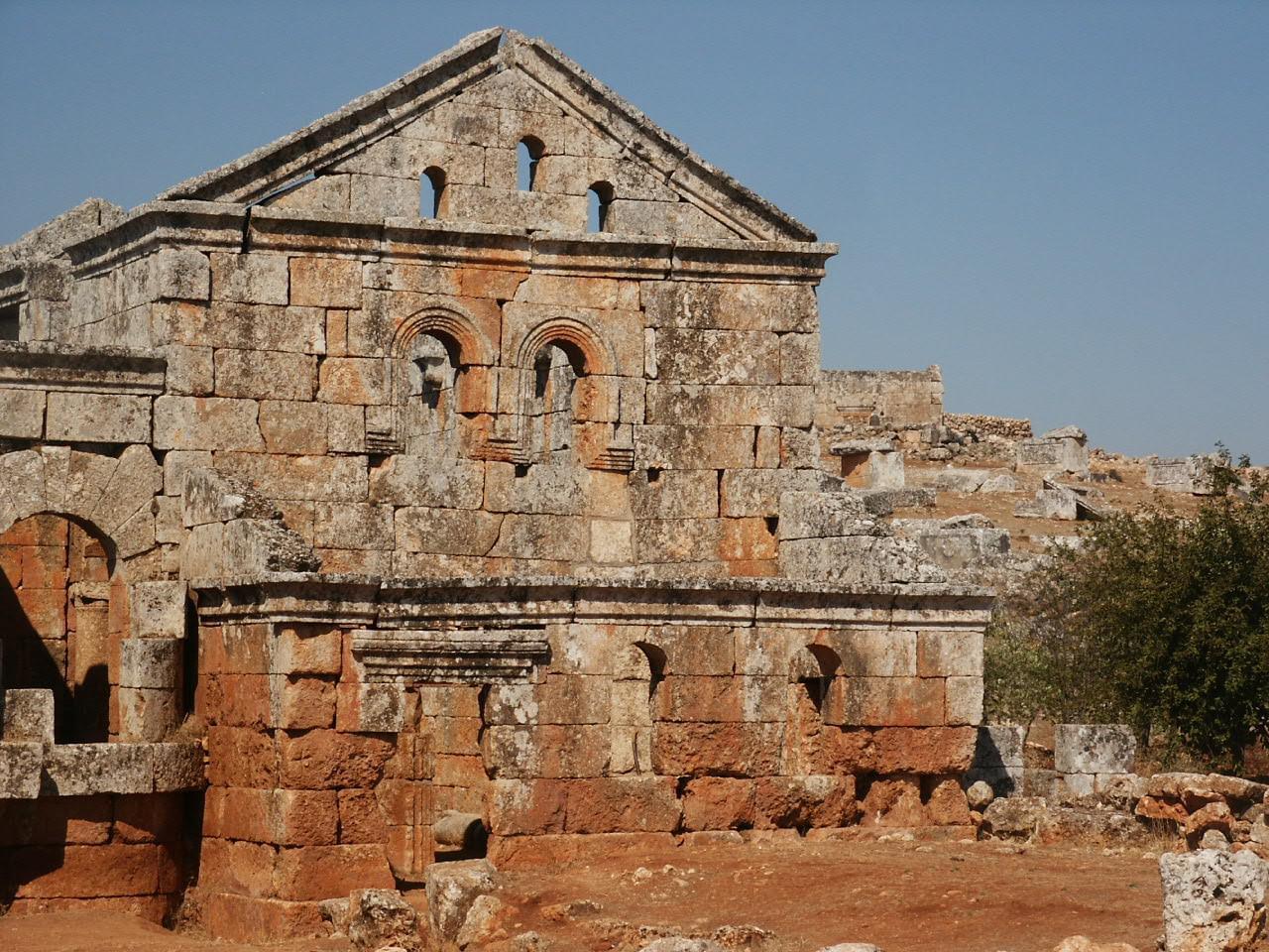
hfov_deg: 20.9
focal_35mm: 94
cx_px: 634
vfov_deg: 15.7
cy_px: 476
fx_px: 3446
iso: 64
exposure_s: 1/350
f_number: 8
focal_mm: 18.71
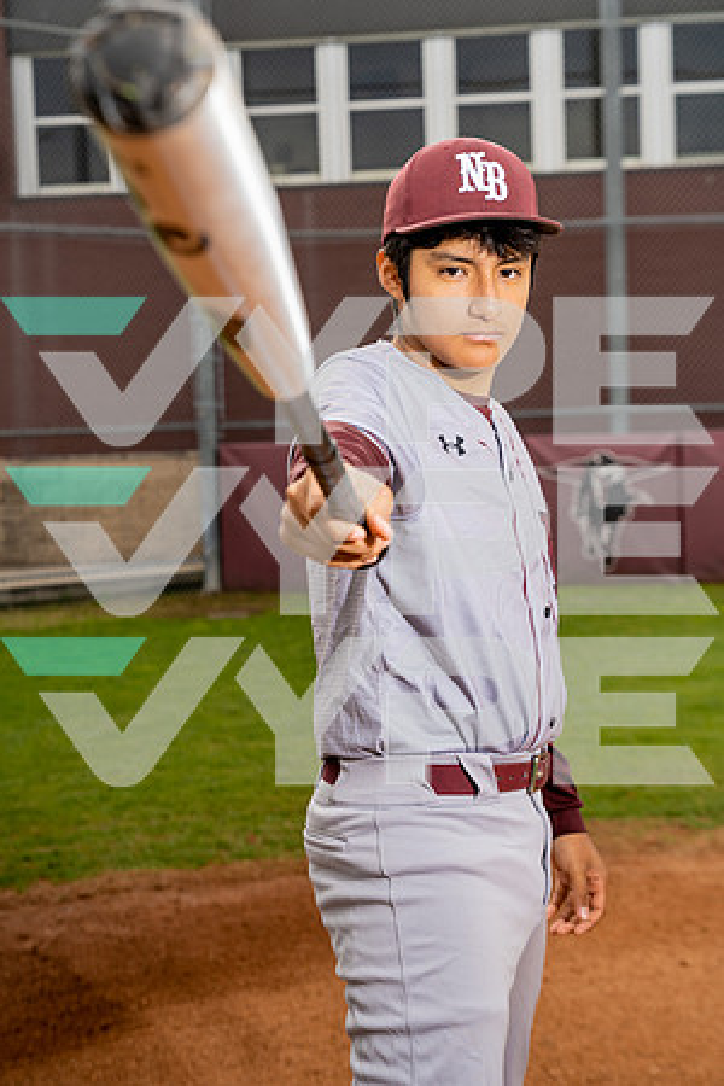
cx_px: 362
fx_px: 1810
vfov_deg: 33.4
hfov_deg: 22.6
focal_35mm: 60
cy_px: 543
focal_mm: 60
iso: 100
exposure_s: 1/250
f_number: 5
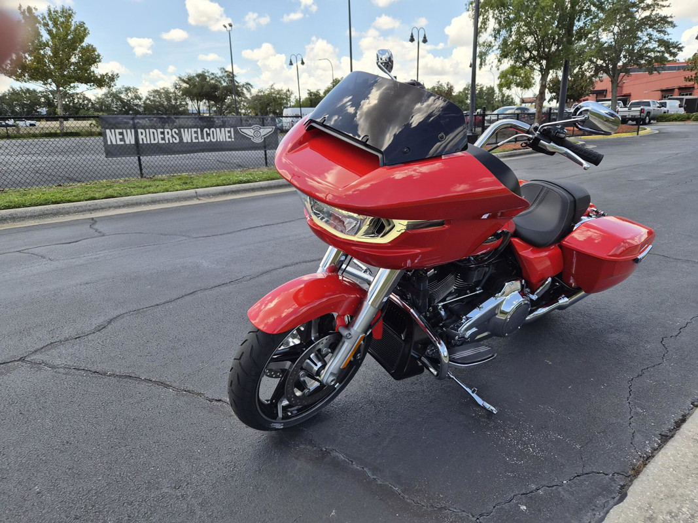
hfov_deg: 73.9
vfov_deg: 58.9
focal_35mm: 23
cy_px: 262
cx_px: 349
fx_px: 464
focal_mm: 5.4
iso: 80
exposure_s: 1/2736
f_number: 1.8
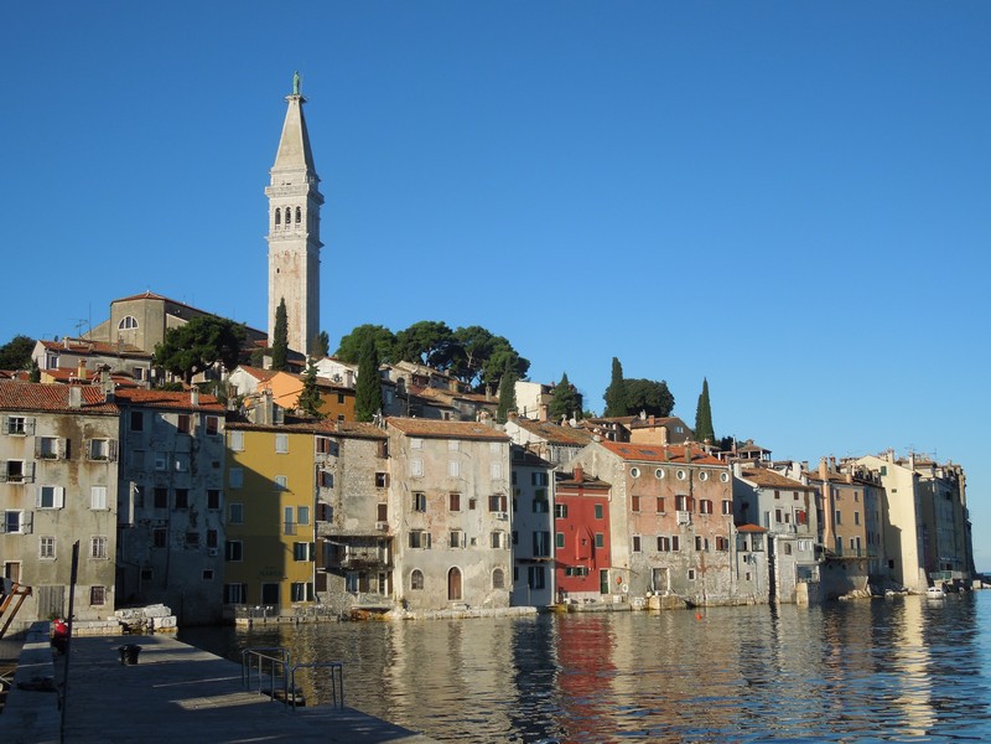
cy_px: 372
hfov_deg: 43.9
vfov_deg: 33.6
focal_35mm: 43
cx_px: 496
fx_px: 1231
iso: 100
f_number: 3.9
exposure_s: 1/1250
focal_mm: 7.8
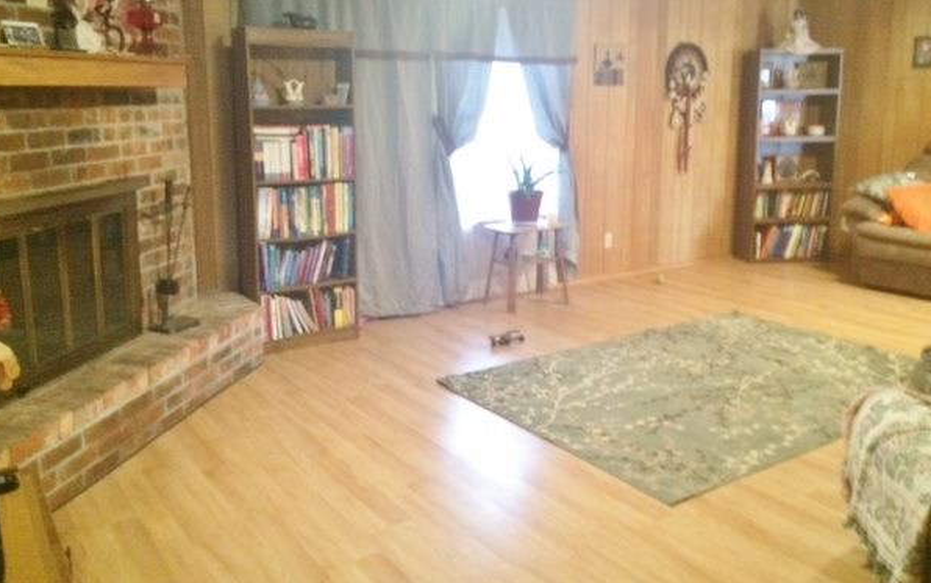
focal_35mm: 33
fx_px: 838
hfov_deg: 58.1
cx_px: 481
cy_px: 224
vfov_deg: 38.1
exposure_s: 1/17
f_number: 2.2
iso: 320
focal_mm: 4.15
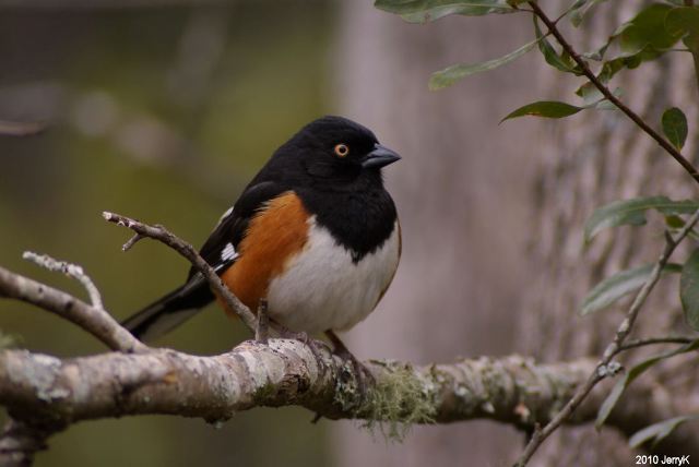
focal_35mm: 450
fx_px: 8745
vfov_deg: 3.1
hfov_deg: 4.6
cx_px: 350
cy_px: 234
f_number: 5.6
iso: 400
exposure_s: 1/320
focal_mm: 300
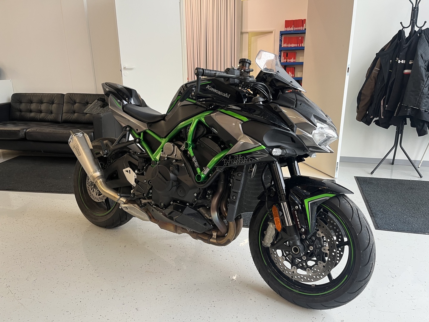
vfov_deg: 53.1
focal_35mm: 26
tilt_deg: -17.2
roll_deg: +2.2
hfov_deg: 67.3
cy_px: 161
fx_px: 322
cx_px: 214
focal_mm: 5.1
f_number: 1.6
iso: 64
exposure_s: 1/50
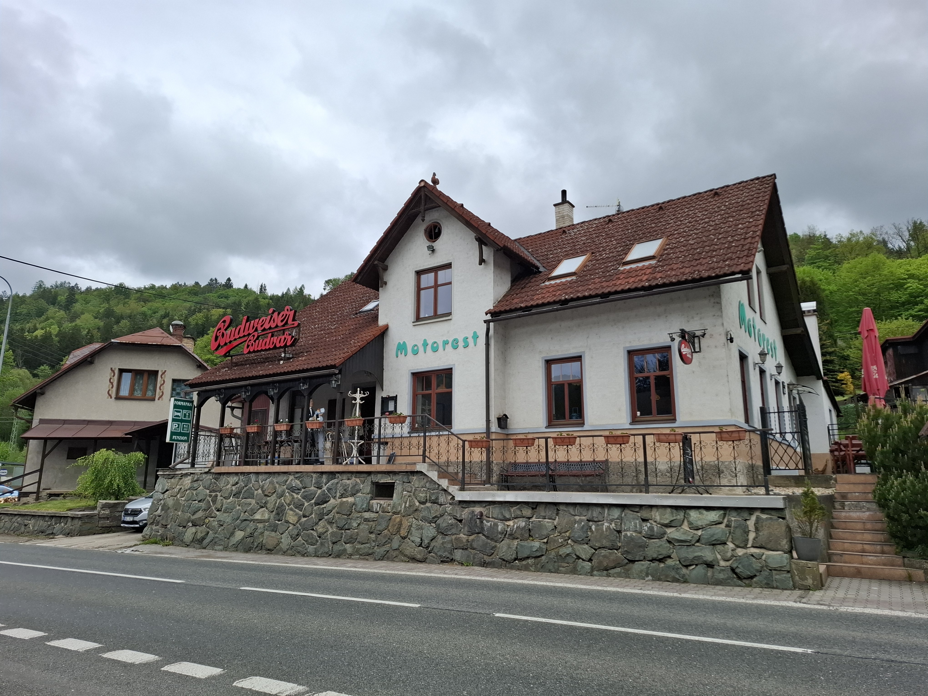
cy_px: 348
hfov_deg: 73.9
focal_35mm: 23
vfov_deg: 58.9
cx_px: 464
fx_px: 617
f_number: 1.8
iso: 50
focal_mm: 5.54
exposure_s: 1/2217
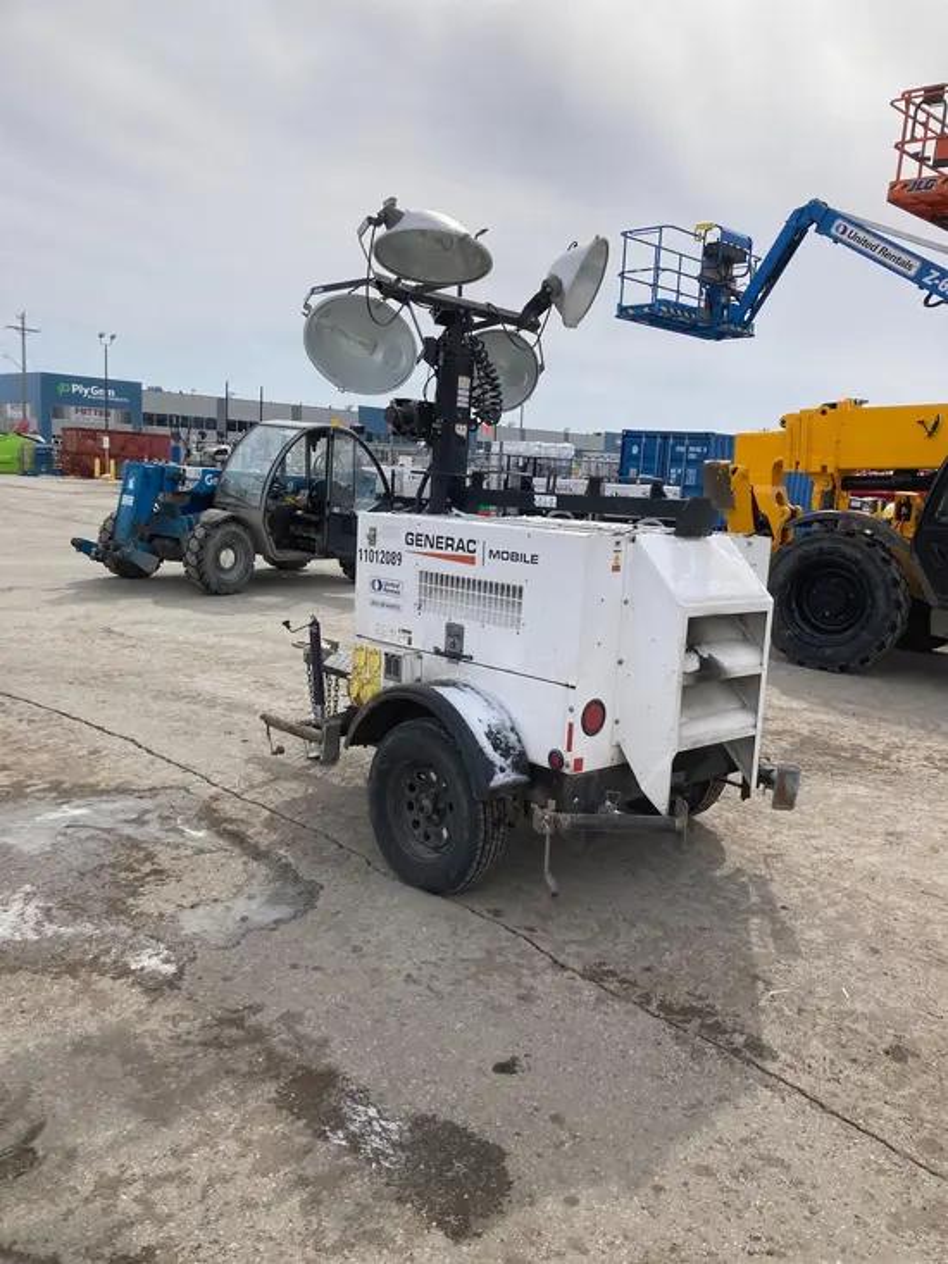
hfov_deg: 49.8
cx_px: 474
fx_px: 1022
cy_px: 632
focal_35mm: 28
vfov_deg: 63.4
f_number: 1.8
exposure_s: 1/4808
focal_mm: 3.99
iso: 25
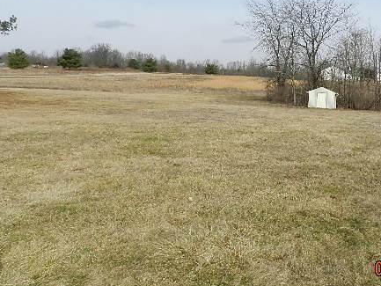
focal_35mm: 34
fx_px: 374
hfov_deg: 52.4
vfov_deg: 41.4
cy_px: 101
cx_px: 267
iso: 160
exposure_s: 1/1000
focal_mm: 4
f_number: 4
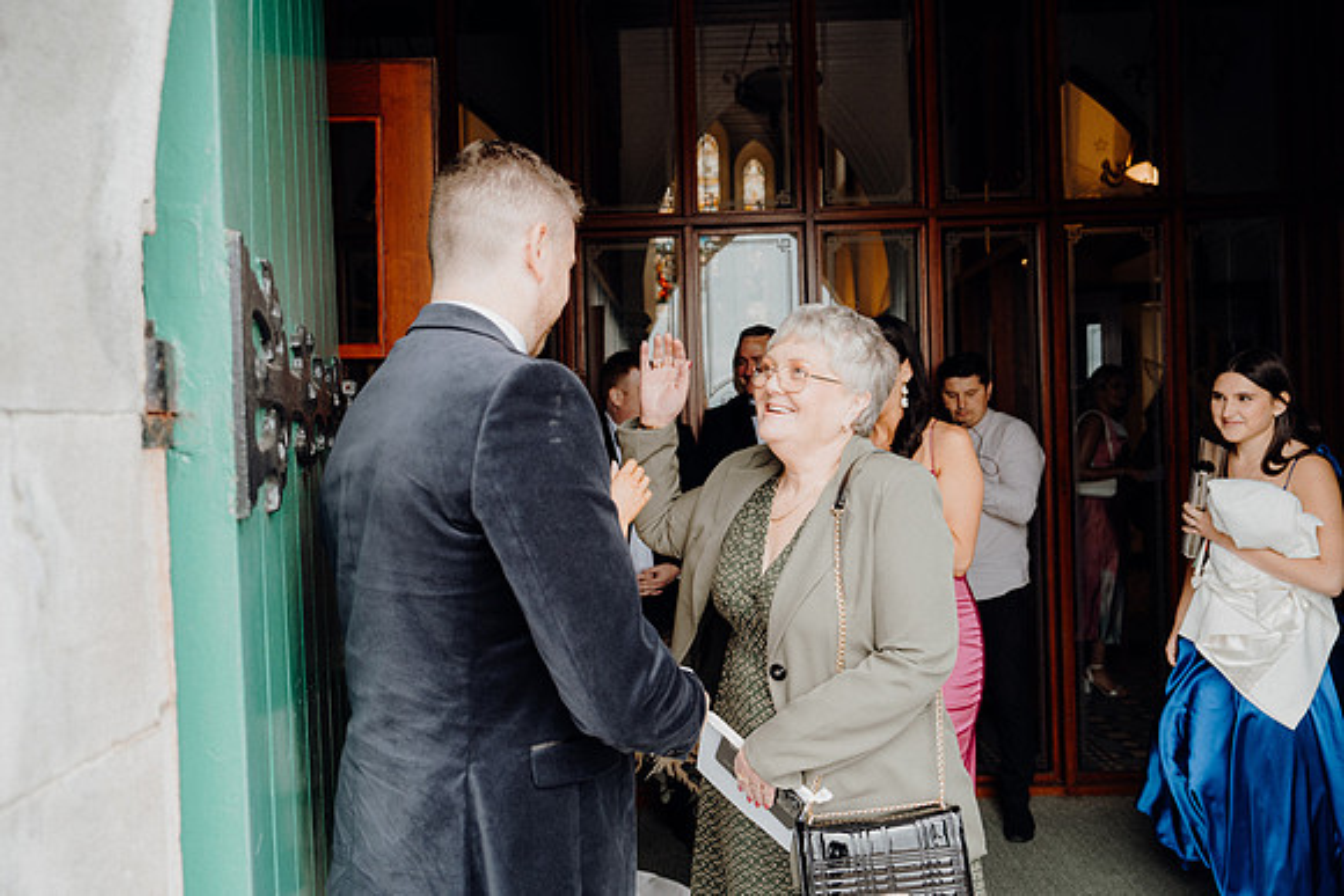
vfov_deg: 46.4
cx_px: 672
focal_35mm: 28
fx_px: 1046
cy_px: 448
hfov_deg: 65.5
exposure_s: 1/200
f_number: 3.5
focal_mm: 28
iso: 320
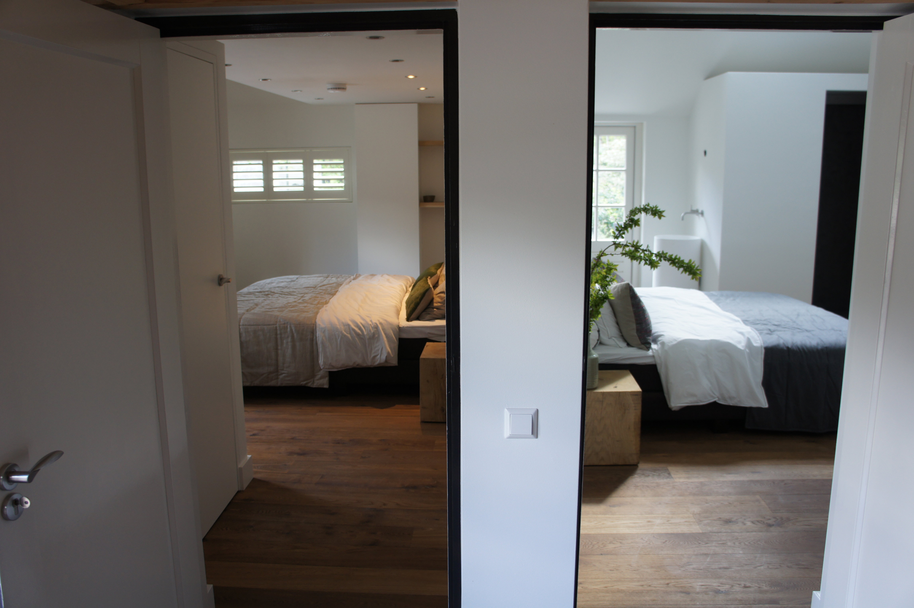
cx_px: 457
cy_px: 304
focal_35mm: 28
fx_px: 723
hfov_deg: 64.6
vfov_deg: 45.6
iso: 200
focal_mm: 19
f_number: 4
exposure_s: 1/30
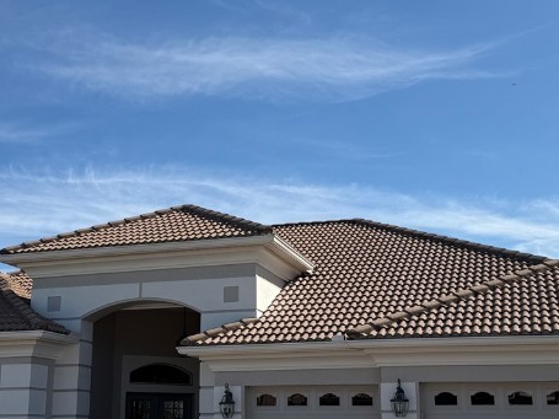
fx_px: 872
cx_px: 251
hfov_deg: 35.5
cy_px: 241
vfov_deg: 27.0
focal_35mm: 54
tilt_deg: +11.9
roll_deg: +0.2
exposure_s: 1/6173
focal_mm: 6.76
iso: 80
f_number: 1.78
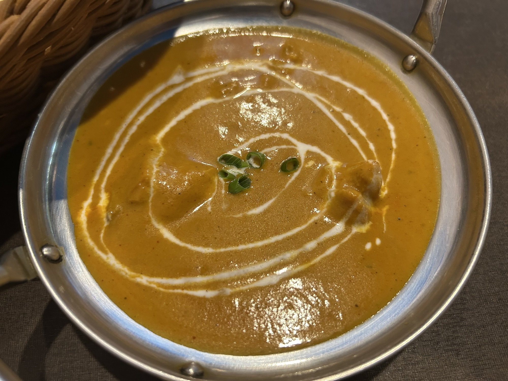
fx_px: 382
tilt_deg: -61.4
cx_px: 254
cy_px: 190
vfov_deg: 53.1
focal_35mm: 26
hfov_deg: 67.3
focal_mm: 5.7
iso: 250
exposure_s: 1/50
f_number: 1.5
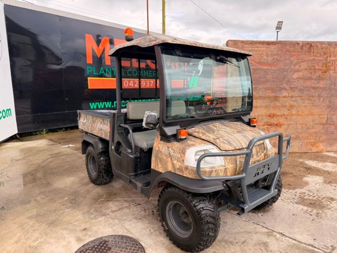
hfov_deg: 71.6
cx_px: 168
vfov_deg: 56.8
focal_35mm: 24
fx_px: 234
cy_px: 126
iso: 100
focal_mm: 6.76
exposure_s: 1/1106
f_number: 1.78
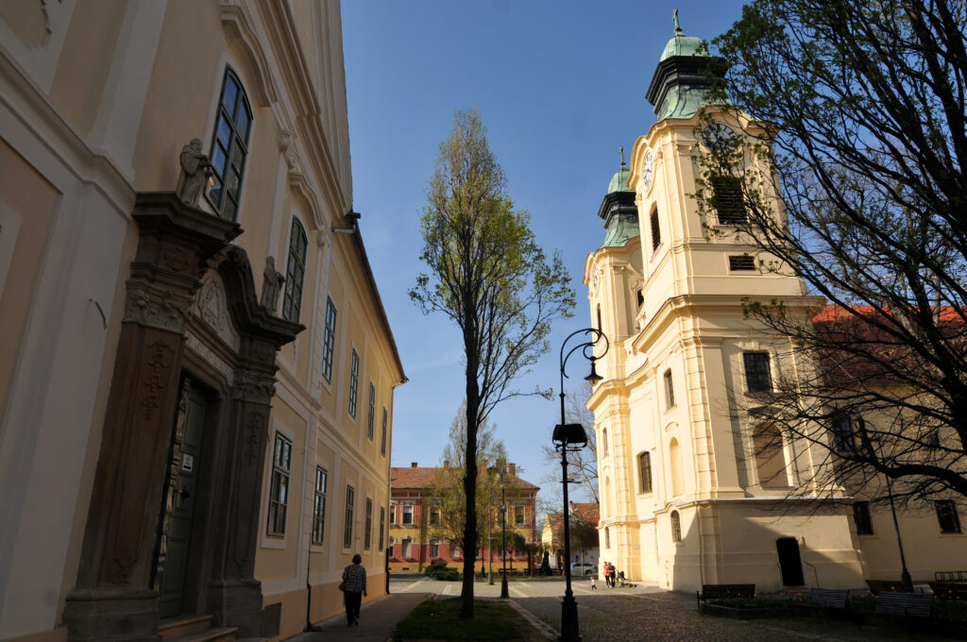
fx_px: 604
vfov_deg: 56.0
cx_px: 484
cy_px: 321
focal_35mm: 22
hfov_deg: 77.4
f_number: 8
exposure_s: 1/640
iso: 200
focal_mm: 15
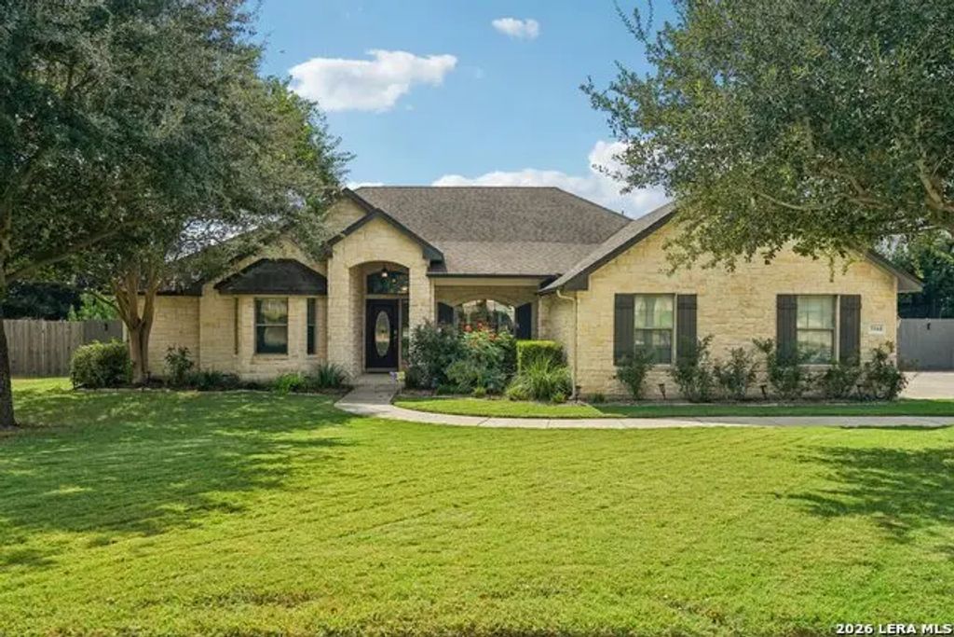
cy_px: 318
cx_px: 477
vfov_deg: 45.0
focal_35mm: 29
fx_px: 769
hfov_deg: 63.7
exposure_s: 1/800
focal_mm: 29
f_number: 4
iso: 200
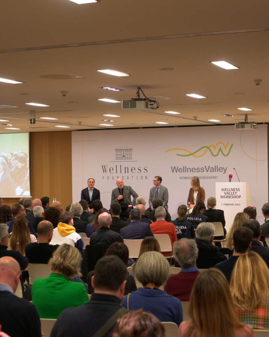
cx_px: 157
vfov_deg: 26.4
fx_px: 717
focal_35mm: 72
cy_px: 169
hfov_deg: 21.2
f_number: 4.5
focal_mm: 51
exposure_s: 1/160
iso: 2500
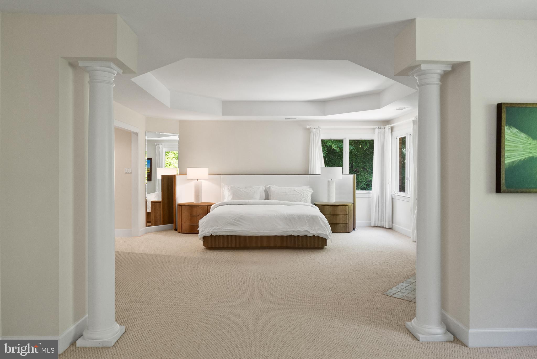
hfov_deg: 74.9
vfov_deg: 54.1
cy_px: 180
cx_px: 268
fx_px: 351
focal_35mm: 24
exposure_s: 1/25
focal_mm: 23.5
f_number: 4
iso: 800
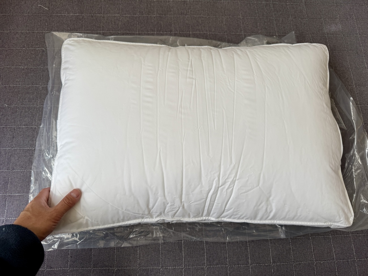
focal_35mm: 24
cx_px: 184
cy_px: 138
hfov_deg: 71.6
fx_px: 255
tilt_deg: -75.0
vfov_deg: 56.8
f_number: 1.78
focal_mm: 6.76
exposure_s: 1/567
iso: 80
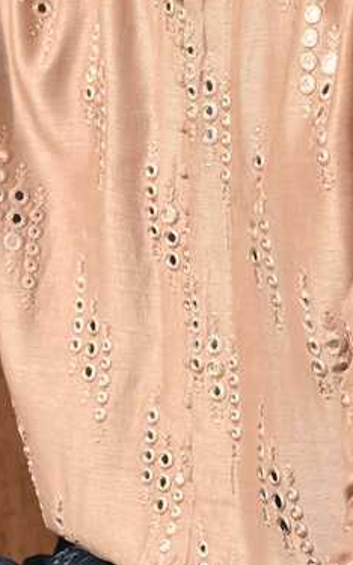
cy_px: 212
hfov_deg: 18.6
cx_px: 207
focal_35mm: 70
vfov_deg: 29.3
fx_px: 1079
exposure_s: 1/100
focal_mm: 49
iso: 250
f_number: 7.1
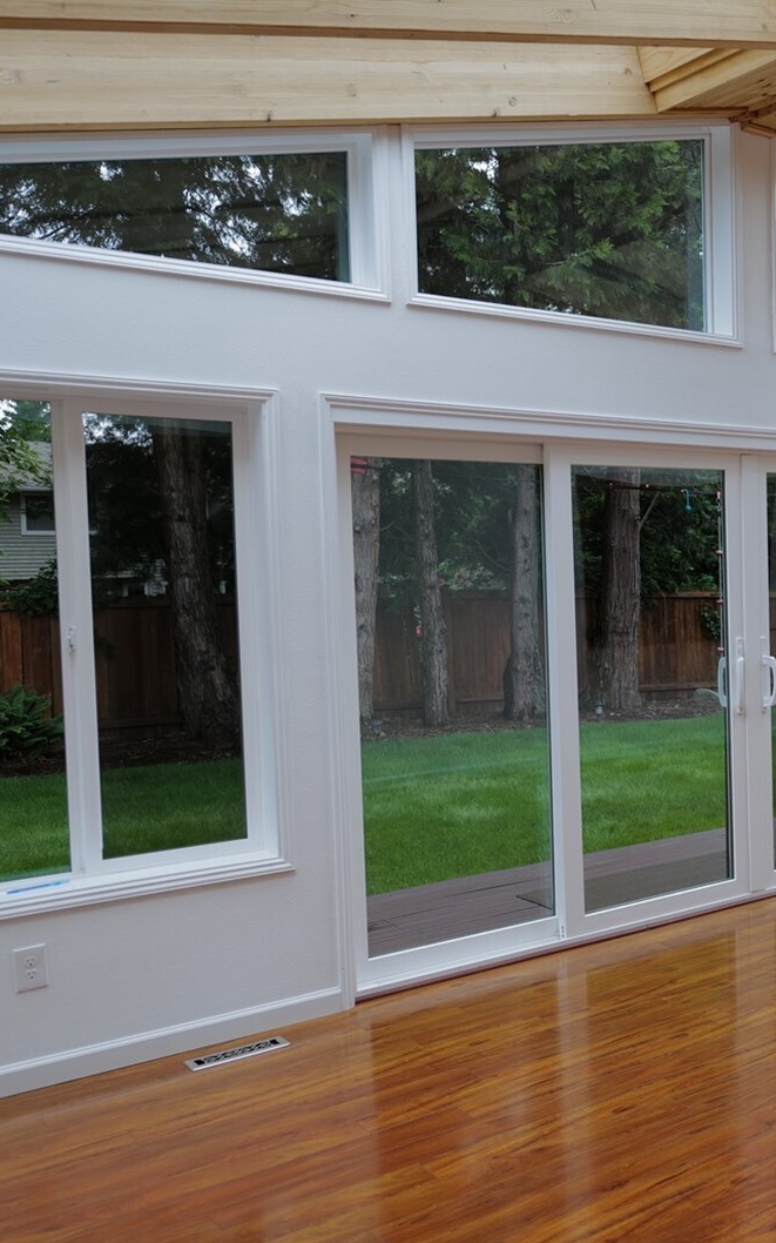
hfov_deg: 30.4
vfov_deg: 52.8
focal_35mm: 37
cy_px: 622
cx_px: 879
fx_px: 1252
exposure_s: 1/125
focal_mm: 24
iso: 100
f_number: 3.5
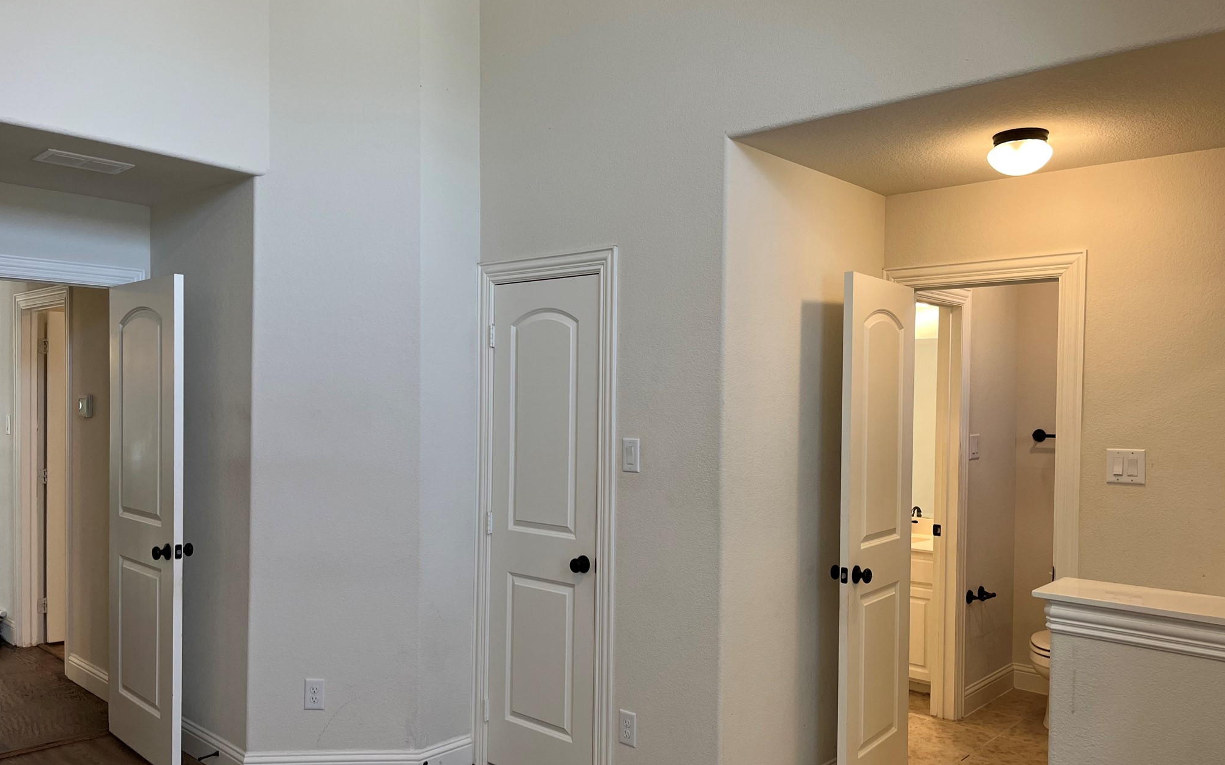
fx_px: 935
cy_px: 412
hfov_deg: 66.5
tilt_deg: -0.8
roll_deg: -0.6
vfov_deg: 44.5
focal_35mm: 28
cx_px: 619
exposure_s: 1/120
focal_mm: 5.1
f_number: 1.6
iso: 125
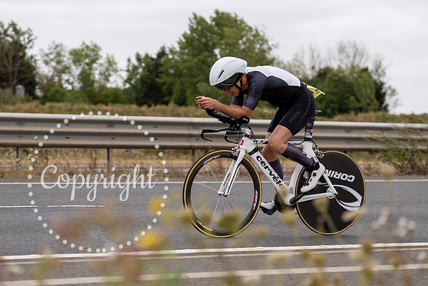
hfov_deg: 22.7
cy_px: 123
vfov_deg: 15.3
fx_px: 1064
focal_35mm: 90
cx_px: 214
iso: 100
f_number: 3.2
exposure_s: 1/800
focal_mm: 70
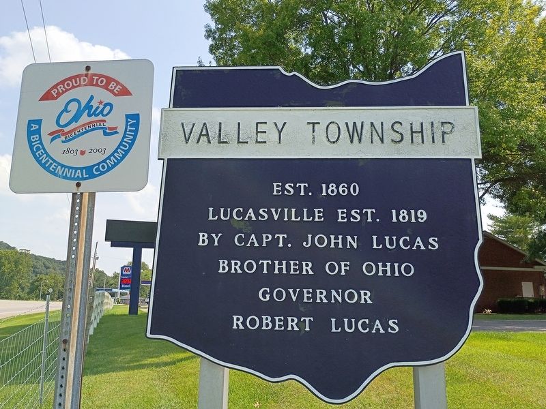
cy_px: 204
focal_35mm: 29
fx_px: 457
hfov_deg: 61.7
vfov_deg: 48.2
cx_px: 273
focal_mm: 4.27
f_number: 1.8
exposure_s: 1/926
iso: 107
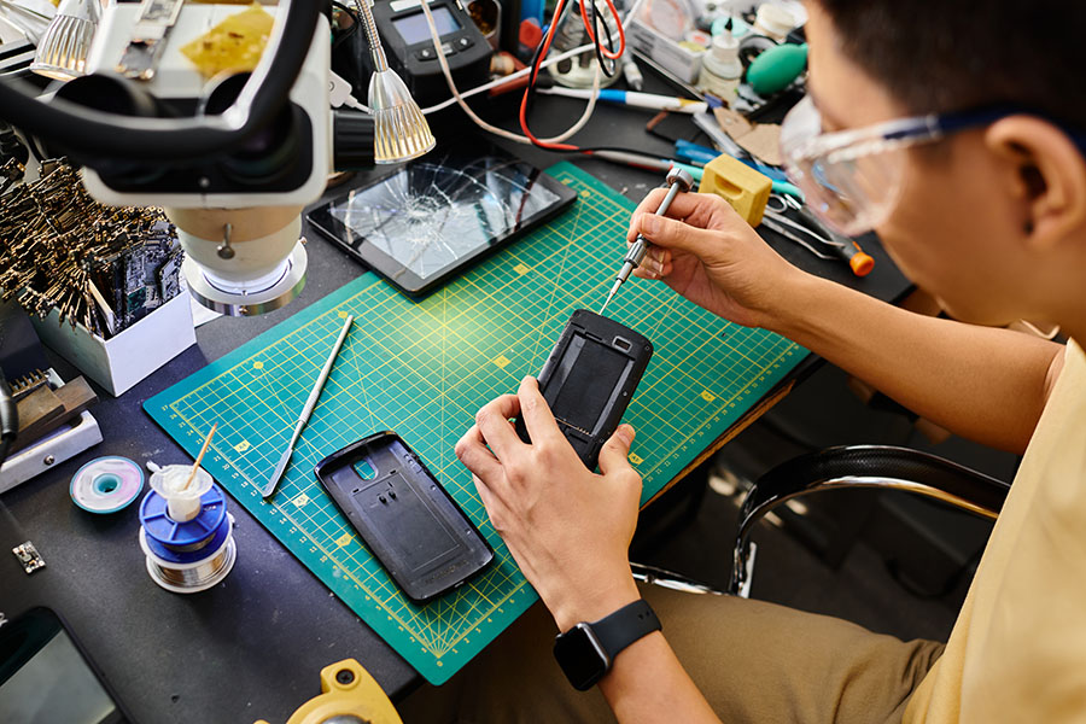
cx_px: 543
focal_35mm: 35
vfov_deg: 37.9
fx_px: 1056
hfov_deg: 54.4
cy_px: 362
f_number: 4
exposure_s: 1/200
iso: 100
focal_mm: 35
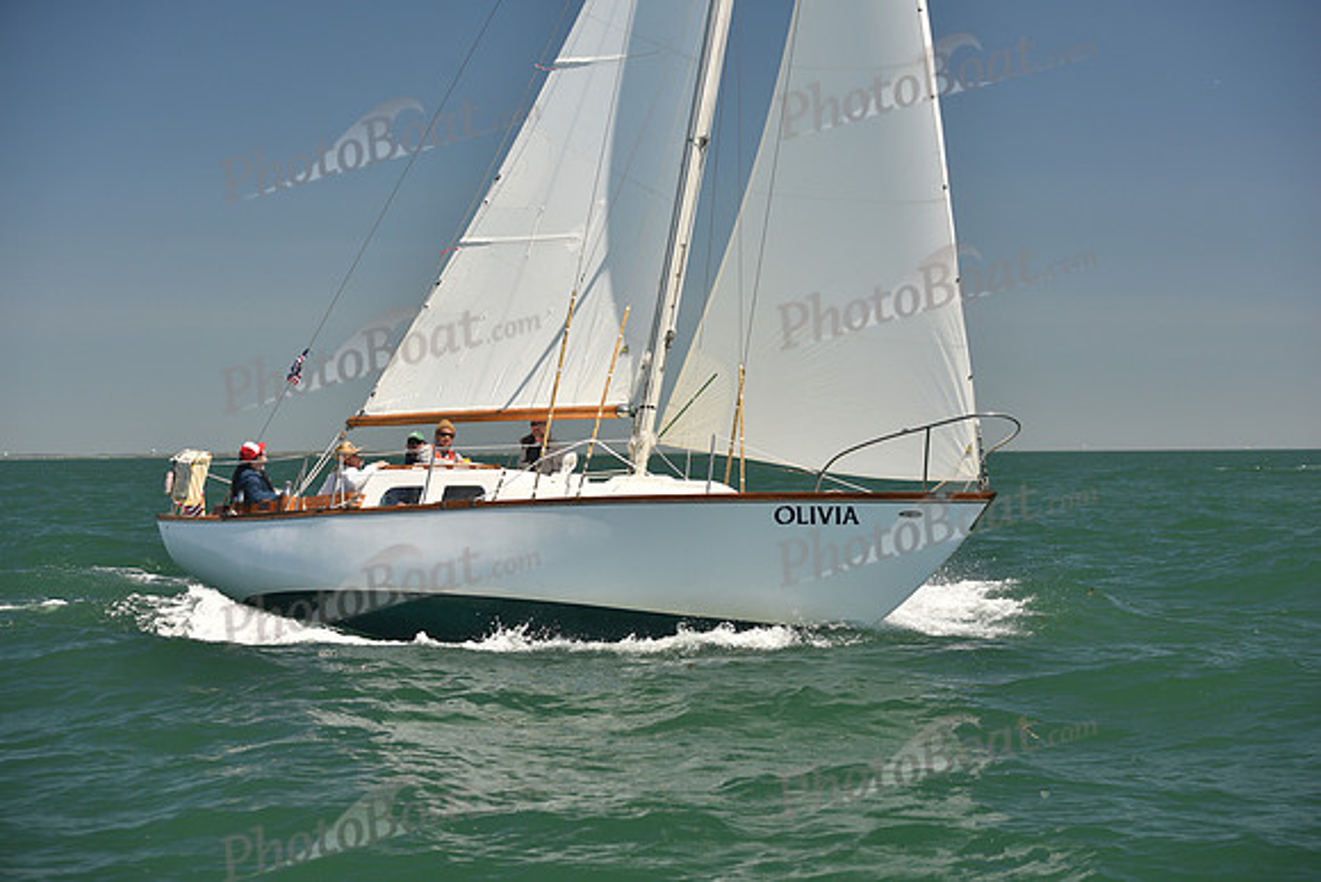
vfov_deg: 19.5
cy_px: 441
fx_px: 2569
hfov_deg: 28.8
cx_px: 660
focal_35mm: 70
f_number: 5
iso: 250
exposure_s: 1/800
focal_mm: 70
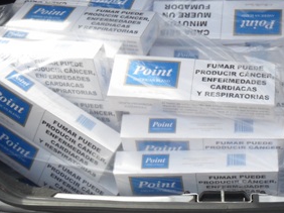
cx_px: 221
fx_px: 713
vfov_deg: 16.9
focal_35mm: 87
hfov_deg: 22.3
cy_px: 53
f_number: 7.6
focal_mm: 6.3
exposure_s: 1/180
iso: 80
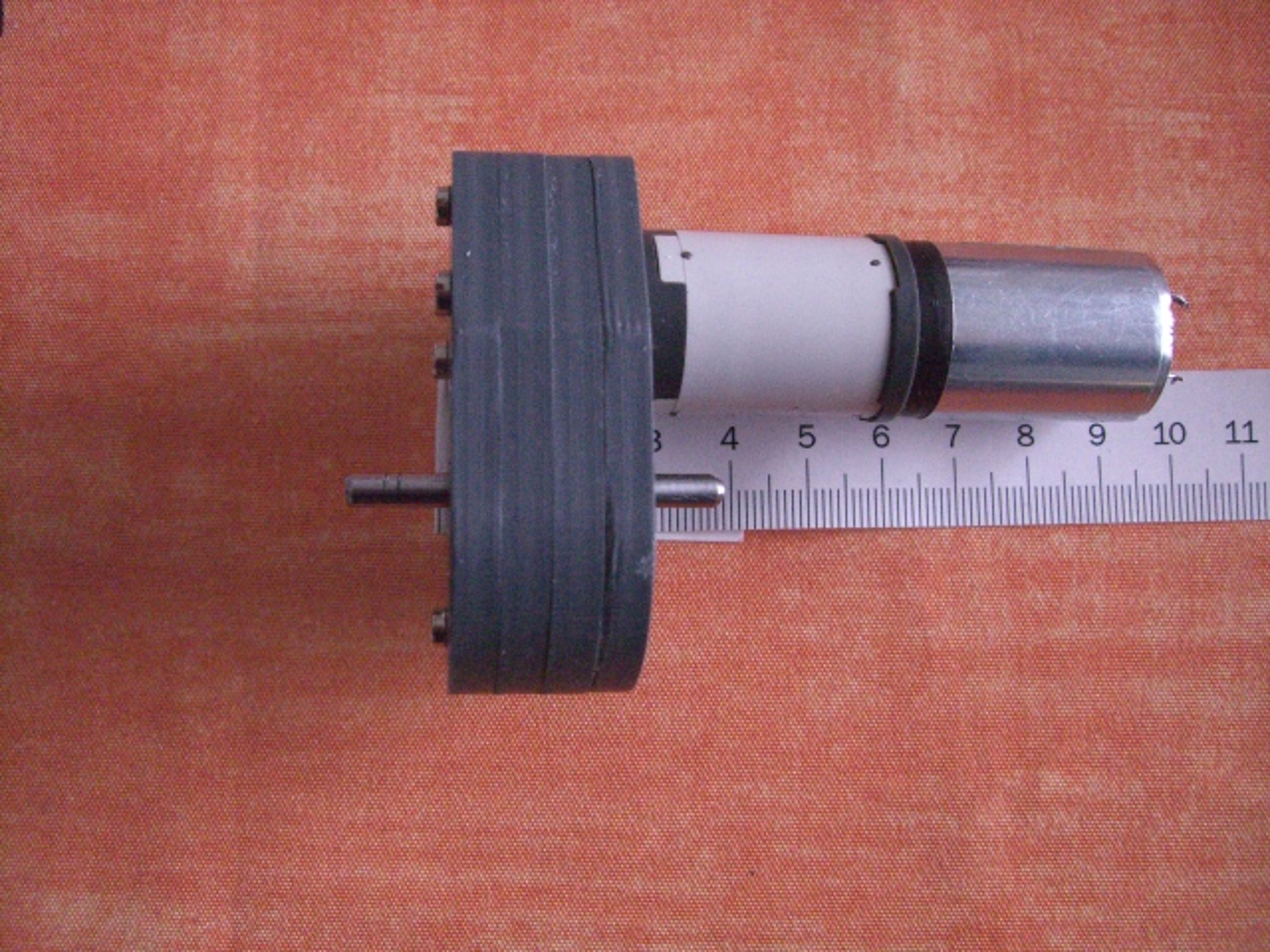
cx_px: 635
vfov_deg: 37.7
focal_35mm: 38
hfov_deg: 49.0
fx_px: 1394
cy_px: 476
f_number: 2.7
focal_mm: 6.2
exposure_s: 1/40
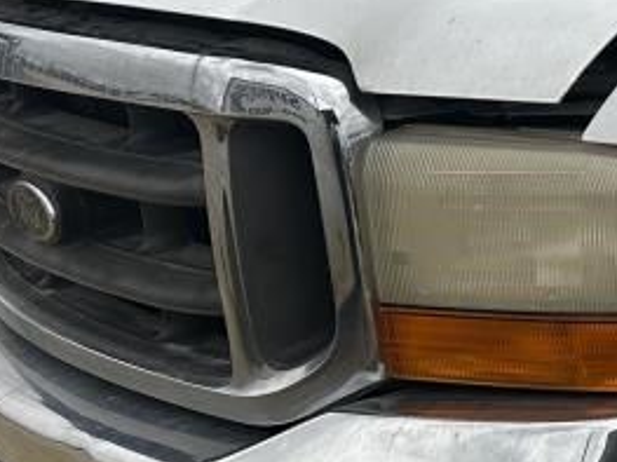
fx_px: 2084
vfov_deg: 12.6
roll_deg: +0.3
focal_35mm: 117
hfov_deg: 13.8
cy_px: 96
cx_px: 1300
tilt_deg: -8.2
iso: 80
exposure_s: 1/999
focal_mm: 6.86
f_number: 1.78
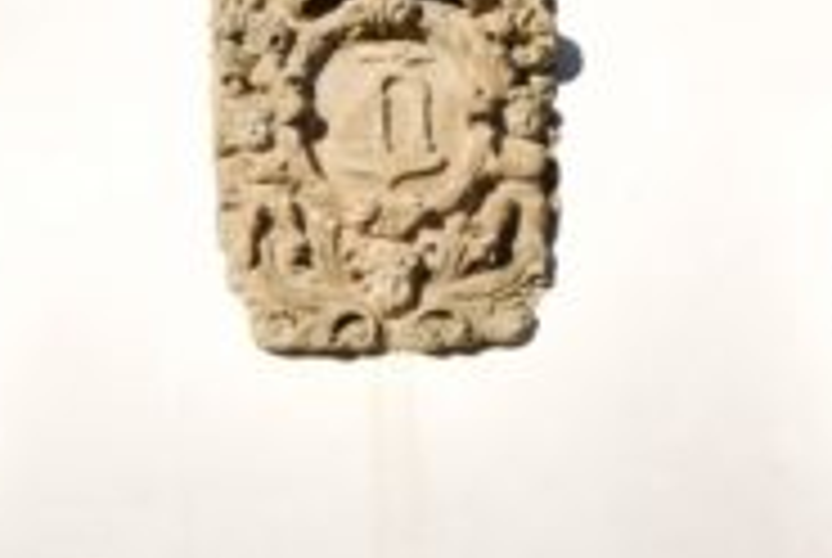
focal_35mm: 141
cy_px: 670
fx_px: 3261
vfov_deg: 9.6
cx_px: 418
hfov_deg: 14.5
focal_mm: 25
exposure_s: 1/200
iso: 100
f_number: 9
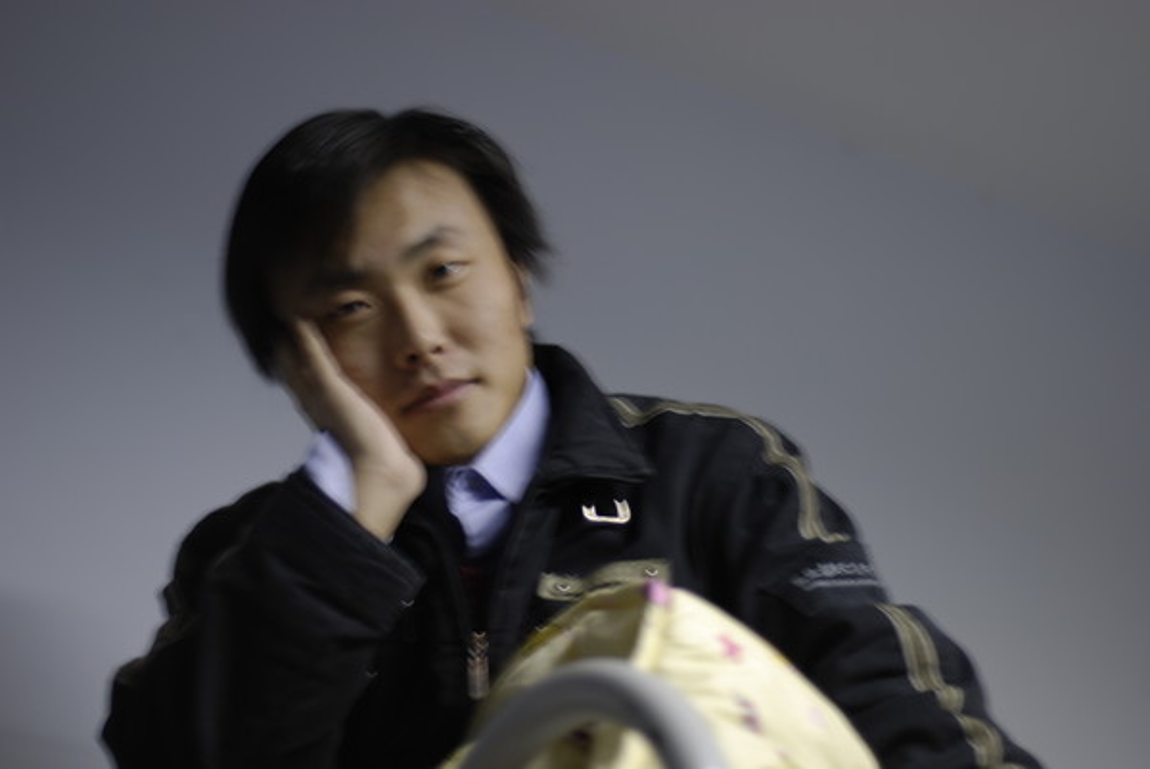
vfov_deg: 18.2
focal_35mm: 75
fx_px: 2397
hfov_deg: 27.0
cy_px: 384
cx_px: 575
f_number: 1.8
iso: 100
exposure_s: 1/10
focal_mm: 50
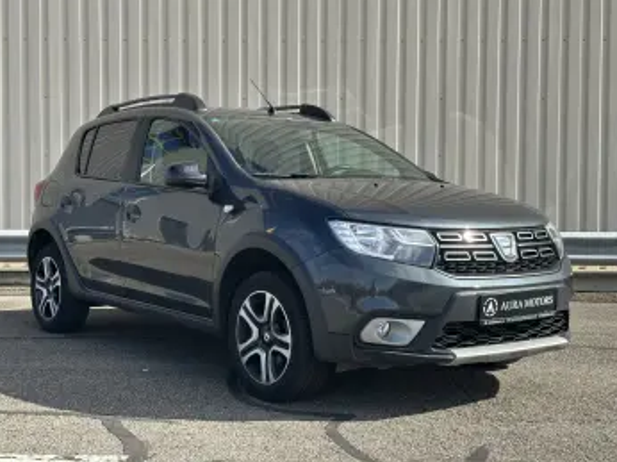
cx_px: 300
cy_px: 227
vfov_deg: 29.1
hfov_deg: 38.2
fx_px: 891
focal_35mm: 50
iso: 64
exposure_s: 1/1783
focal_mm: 6.86
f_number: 1.78
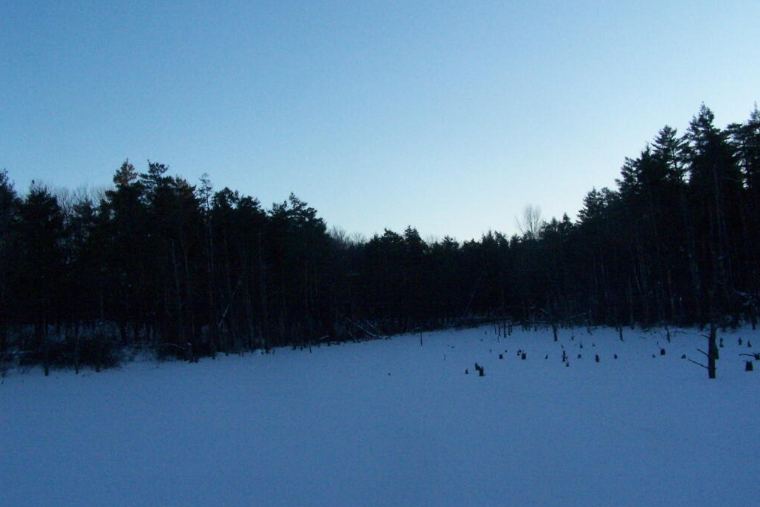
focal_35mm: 40
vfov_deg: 33.4
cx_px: 382
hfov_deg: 48.5
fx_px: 845
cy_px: 254
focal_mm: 6.3
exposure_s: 1/800
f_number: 5.6
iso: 400
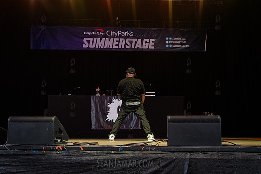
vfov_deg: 39.8
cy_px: 94
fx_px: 241
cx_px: 133
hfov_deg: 56.9
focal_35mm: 33
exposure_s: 1/500
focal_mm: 28
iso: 4000
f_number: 4
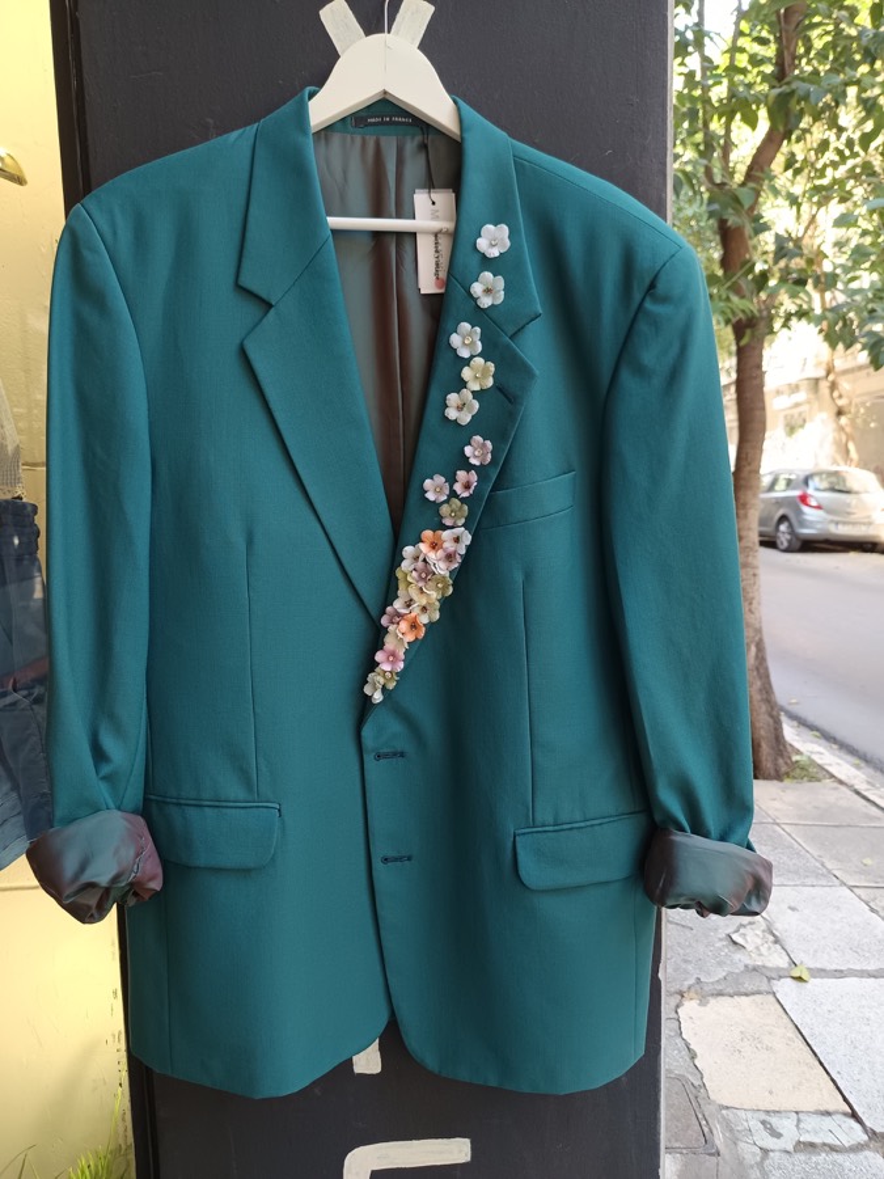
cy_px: 590
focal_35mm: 24
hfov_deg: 56.8
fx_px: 817
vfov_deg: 71.6
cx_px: 442
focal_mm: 5.31
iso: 278
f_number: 1.7
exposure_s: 1/50
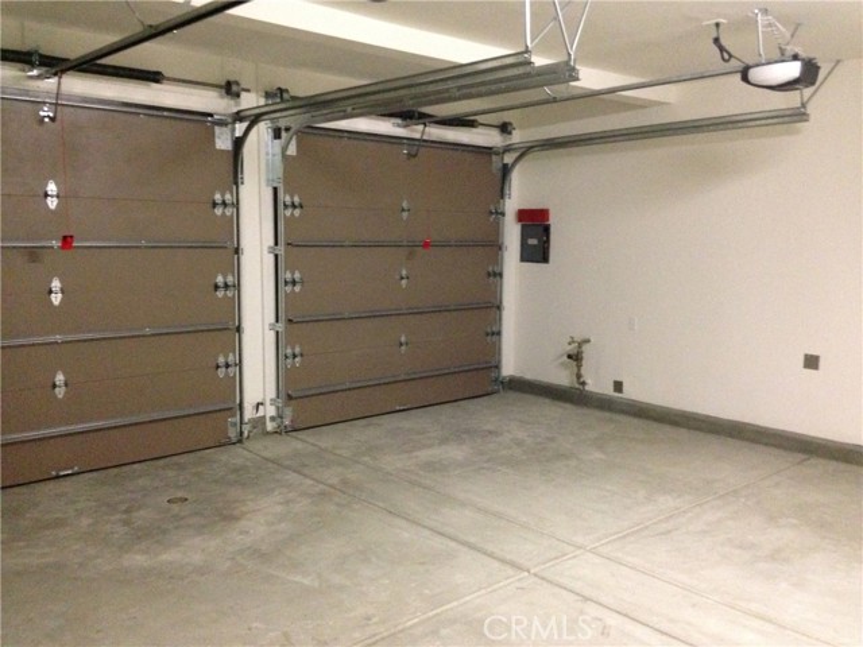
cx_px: 432
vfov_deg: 42.9
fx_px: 823
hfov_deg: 55.4
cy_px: 324
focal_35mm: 33
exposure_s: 1/15
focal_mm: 4.13
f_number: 2.4
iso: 640
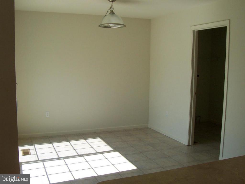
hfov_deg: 50.1
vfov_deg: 38.7
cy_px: 92
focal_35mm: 37
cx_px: 122
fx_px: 262
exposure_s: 1/125
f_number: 5.6
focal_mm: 5.6
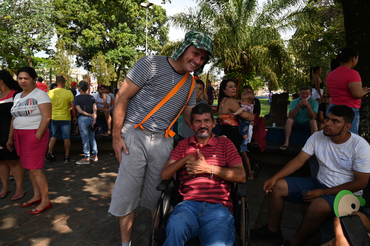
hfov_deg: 73.8
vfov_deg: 53.1
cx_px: 185
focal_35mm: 24
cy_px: 123
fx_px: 247
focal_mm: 24
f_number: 6.3
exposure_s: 1/500
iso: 320
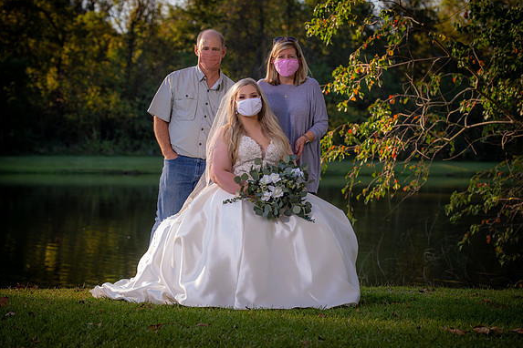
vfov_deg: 14.7
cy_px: 174
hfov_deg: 21.9
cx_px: 262
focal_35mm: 93
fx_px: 1351
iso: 125
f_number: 5
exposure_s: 1/160
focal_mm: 92
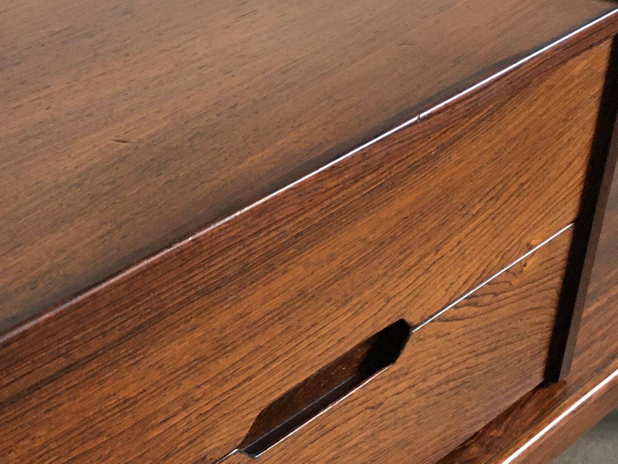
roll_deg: +1.7
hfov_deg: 23.9
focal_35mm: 78
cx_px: -2
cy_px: 360
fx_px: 1392
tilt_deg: -33.0
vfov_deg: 18.7
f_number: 2.2
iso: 125
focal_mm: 4.15
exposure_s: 1/33
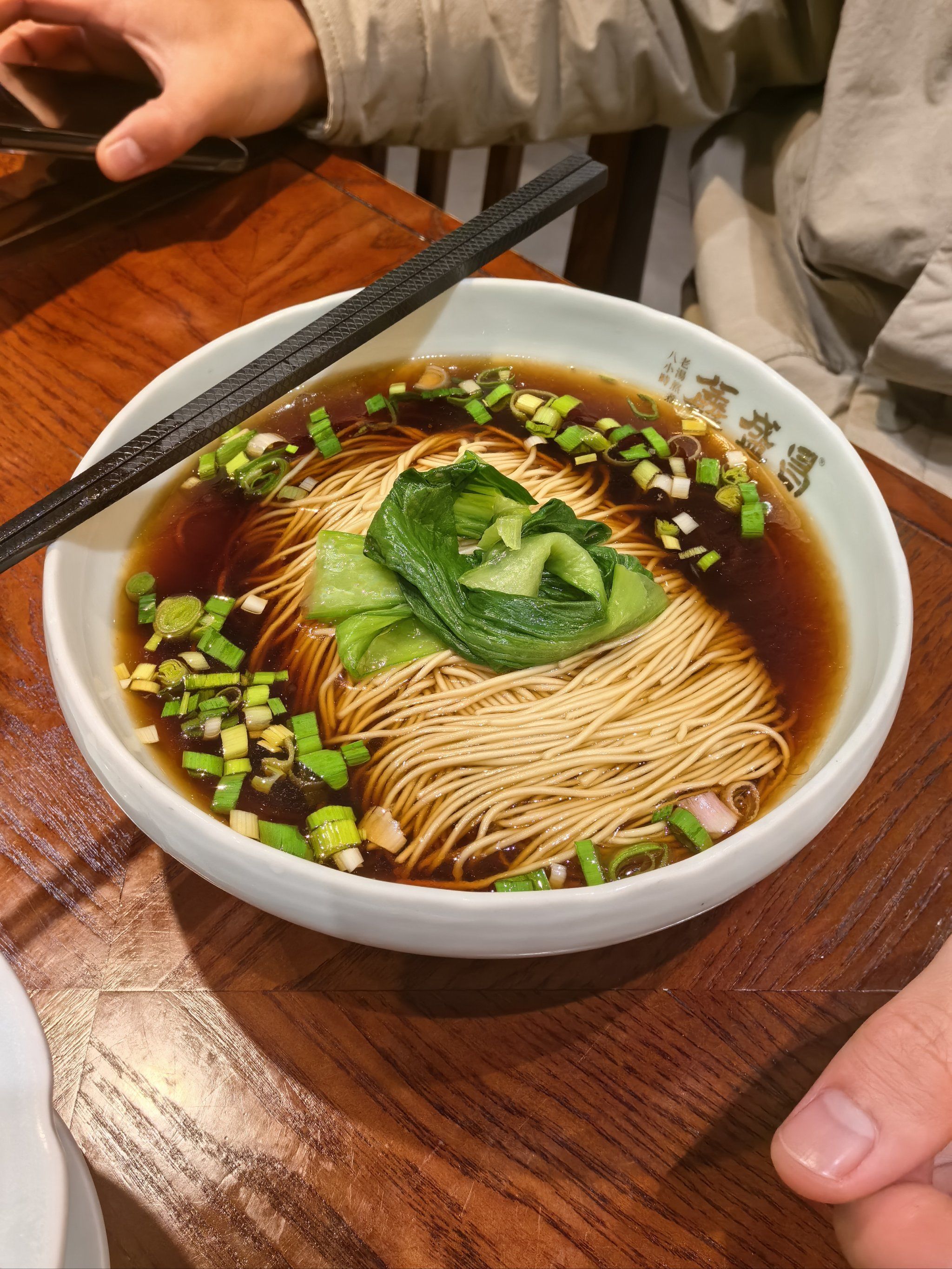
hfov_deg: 44.2
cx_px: 476
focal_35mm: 32
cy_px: 634
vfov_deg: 56.8
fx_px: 1173
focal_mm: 5.75
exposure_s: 1/100
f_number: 2.8
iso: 80
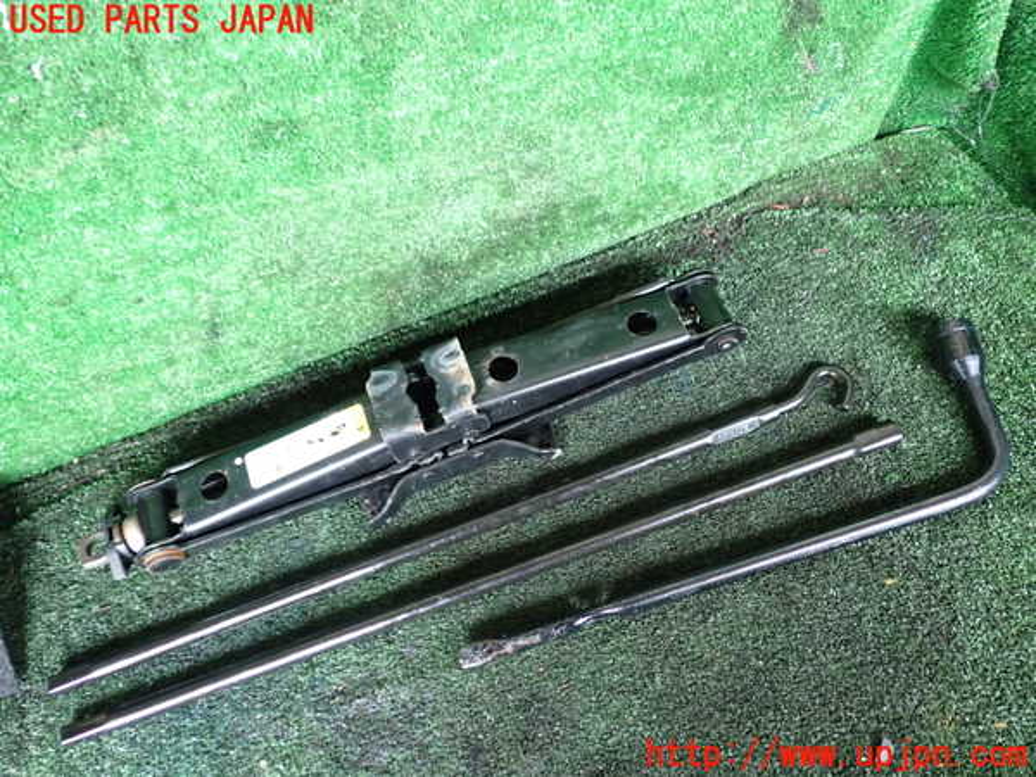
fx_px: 898
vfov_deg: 46.8
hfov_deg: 60.0
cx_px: 518
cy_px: 388
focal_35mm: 30
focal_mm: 5.4
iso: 500
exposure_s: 1/30
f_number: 2.3
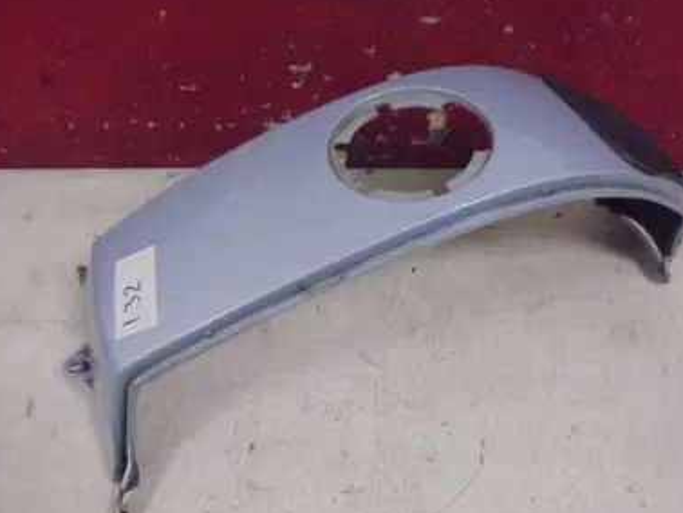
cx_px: 325
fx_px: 652
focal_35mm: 33
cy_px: 255
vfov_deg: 43.0
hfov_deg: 55.3
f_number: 3.5
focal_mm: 4.6
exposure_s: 1/60
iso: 800
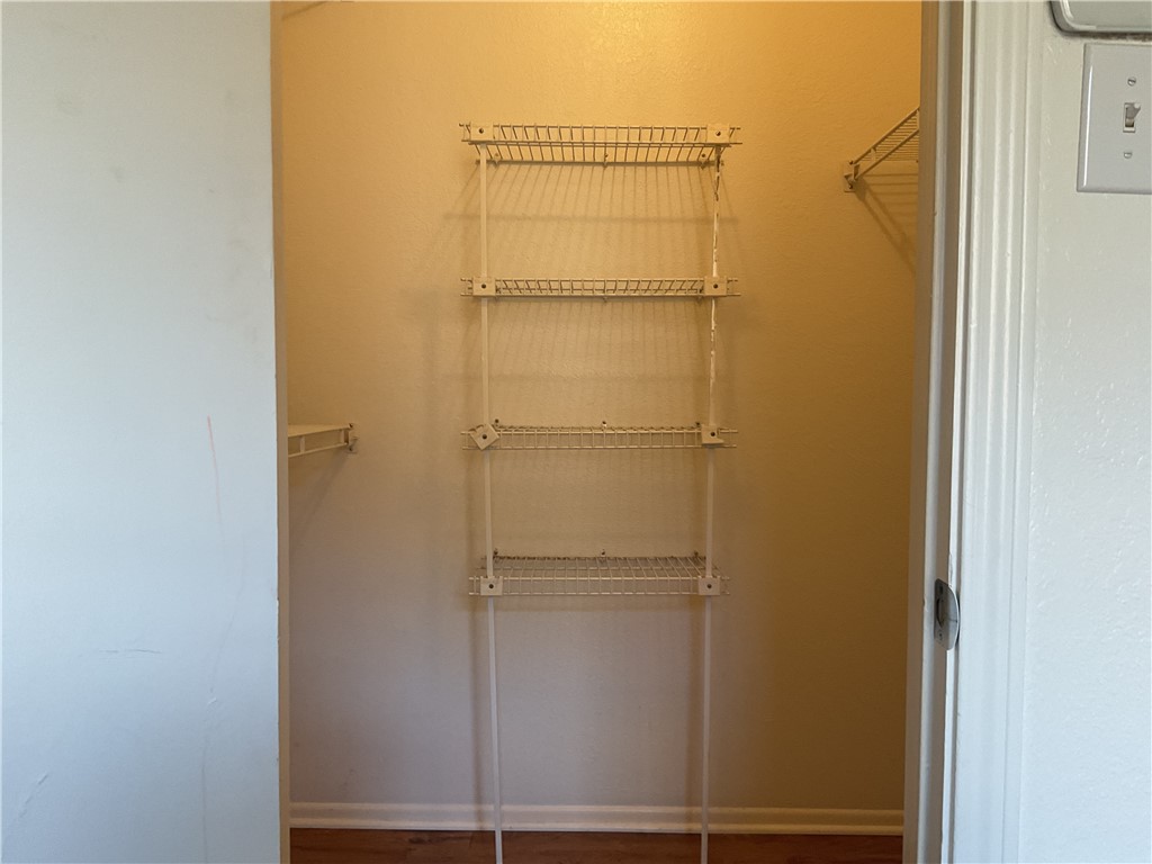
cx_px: 576
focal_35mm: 29
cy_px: 432
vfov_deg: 48.2
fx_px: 965
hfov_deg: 61.7
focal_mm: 3
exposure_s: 1/60
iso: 80
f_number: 1.8
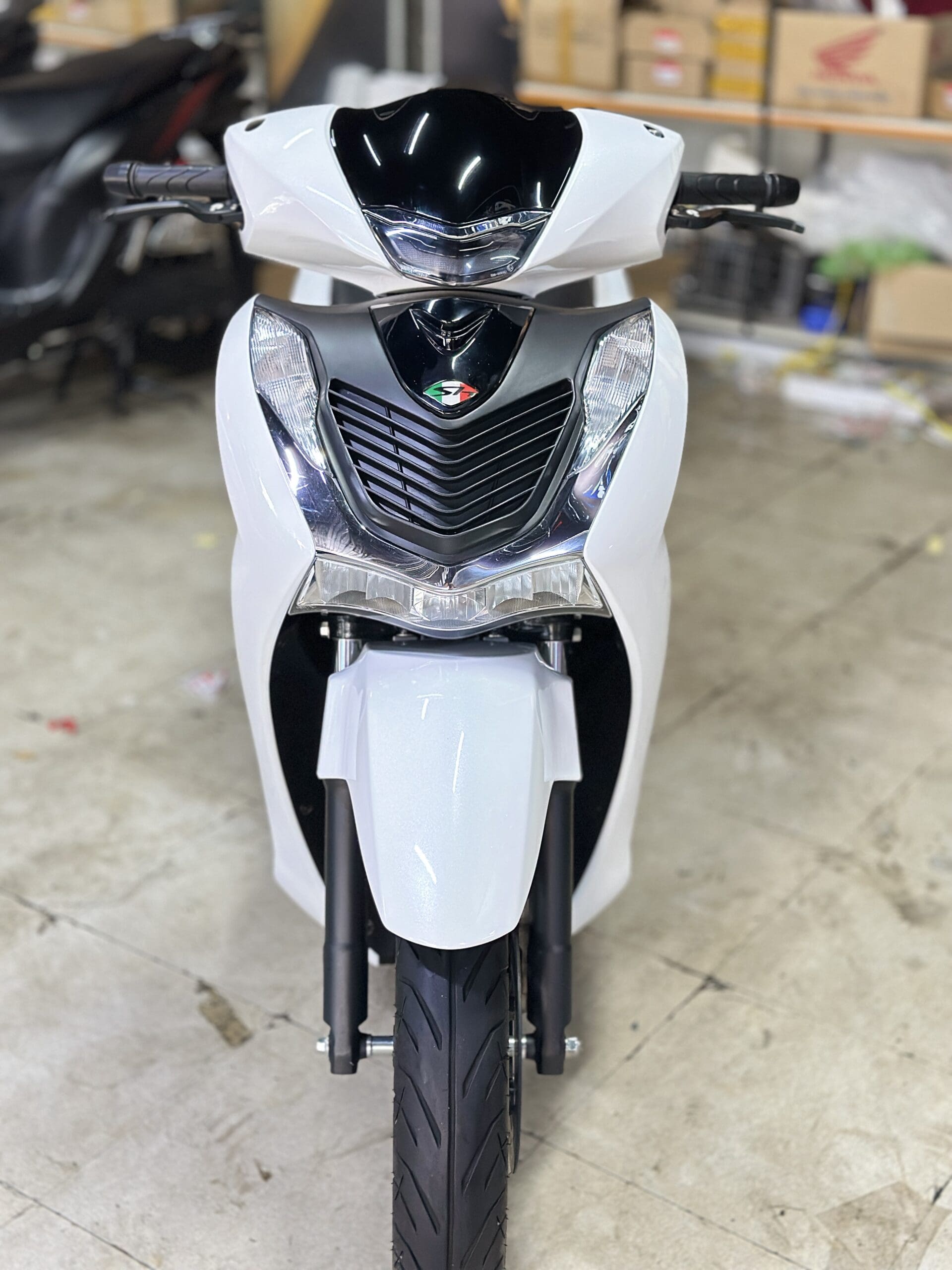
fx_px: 1760
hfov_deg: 30.3
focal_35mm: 48
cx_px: 476
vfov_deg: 39.7
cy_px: 635
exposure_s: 1/33
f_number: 1.78
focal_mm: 6.86
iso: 500
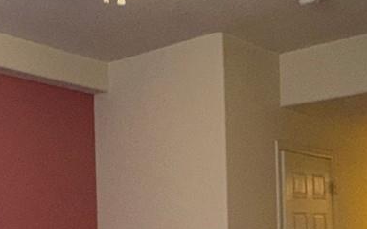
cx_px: 95
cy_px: 231
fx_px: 620
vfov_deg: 20.3
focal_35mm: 62
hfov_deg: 32.4
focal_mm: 2.22
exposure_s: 1/60
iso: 125
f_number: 2.2
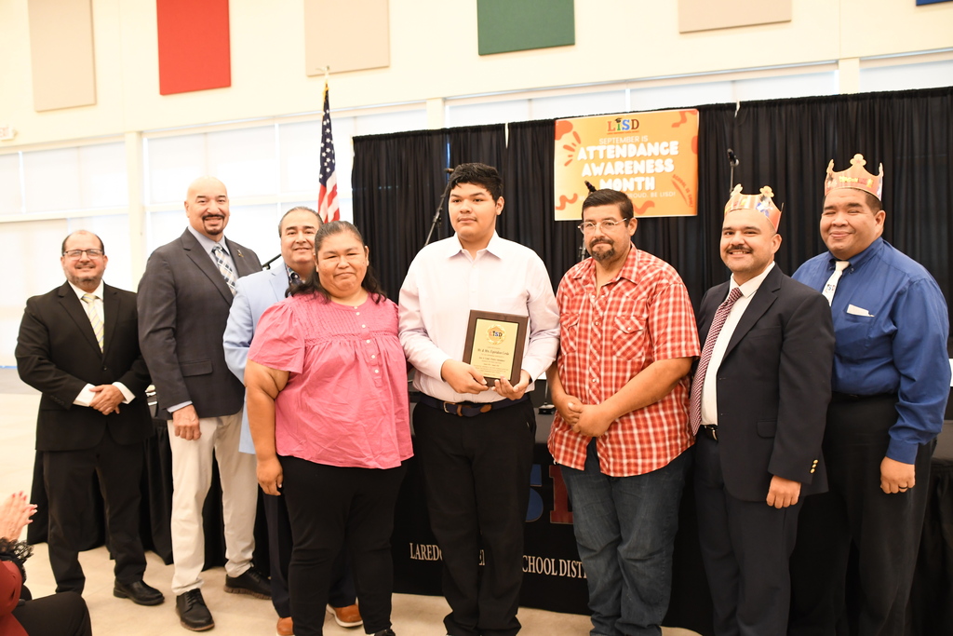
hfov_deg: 60.3
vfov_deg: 42.3
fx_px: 821
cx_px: 476
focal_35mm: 31
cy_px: 318
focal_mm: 21
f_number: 5.6
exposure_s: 1/100
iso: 1600
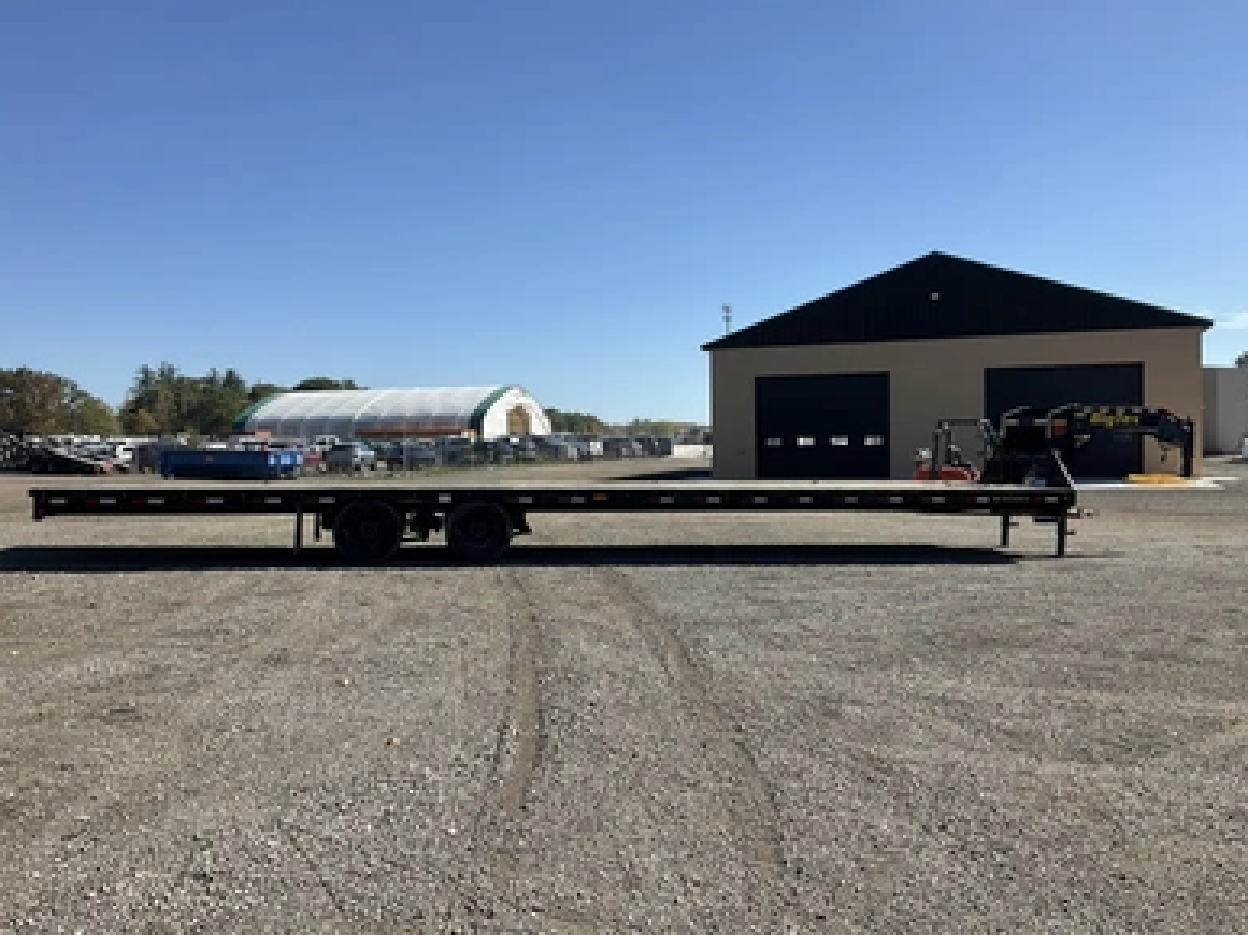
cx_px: 629
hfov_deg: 60.0
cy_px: 468
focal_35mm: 30
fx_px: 1081
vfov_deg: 46.8
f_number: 1.8
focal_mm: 3
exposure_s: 1/1912
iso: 25
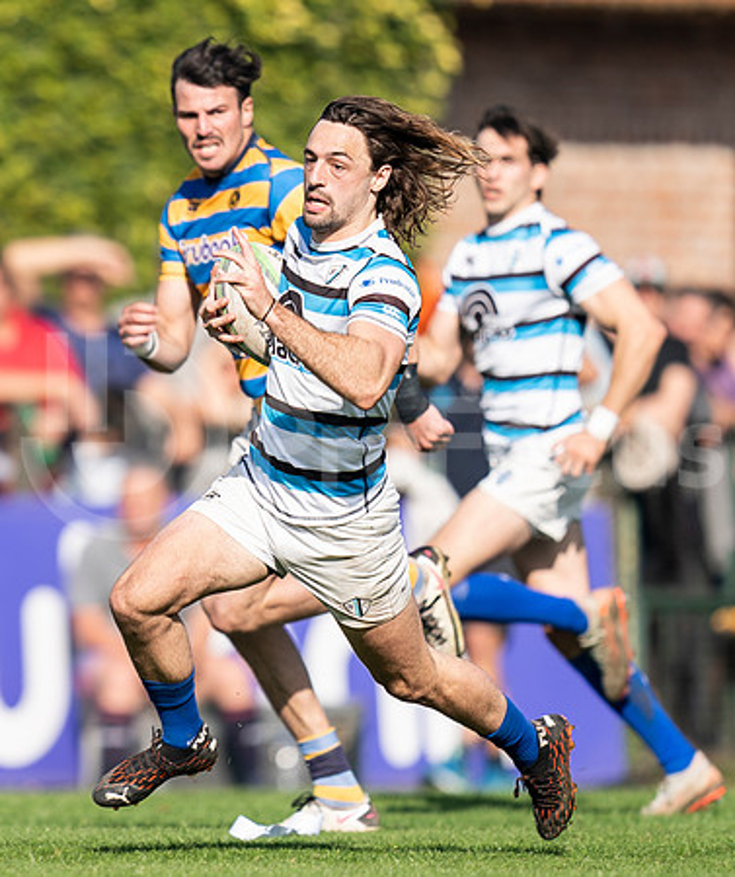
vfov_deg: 2.0
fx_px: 25032
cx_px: -2
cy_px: 405
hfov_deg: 1.7
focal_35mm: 946
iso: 100
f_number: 2.8
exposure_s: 1/1250
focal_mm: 400
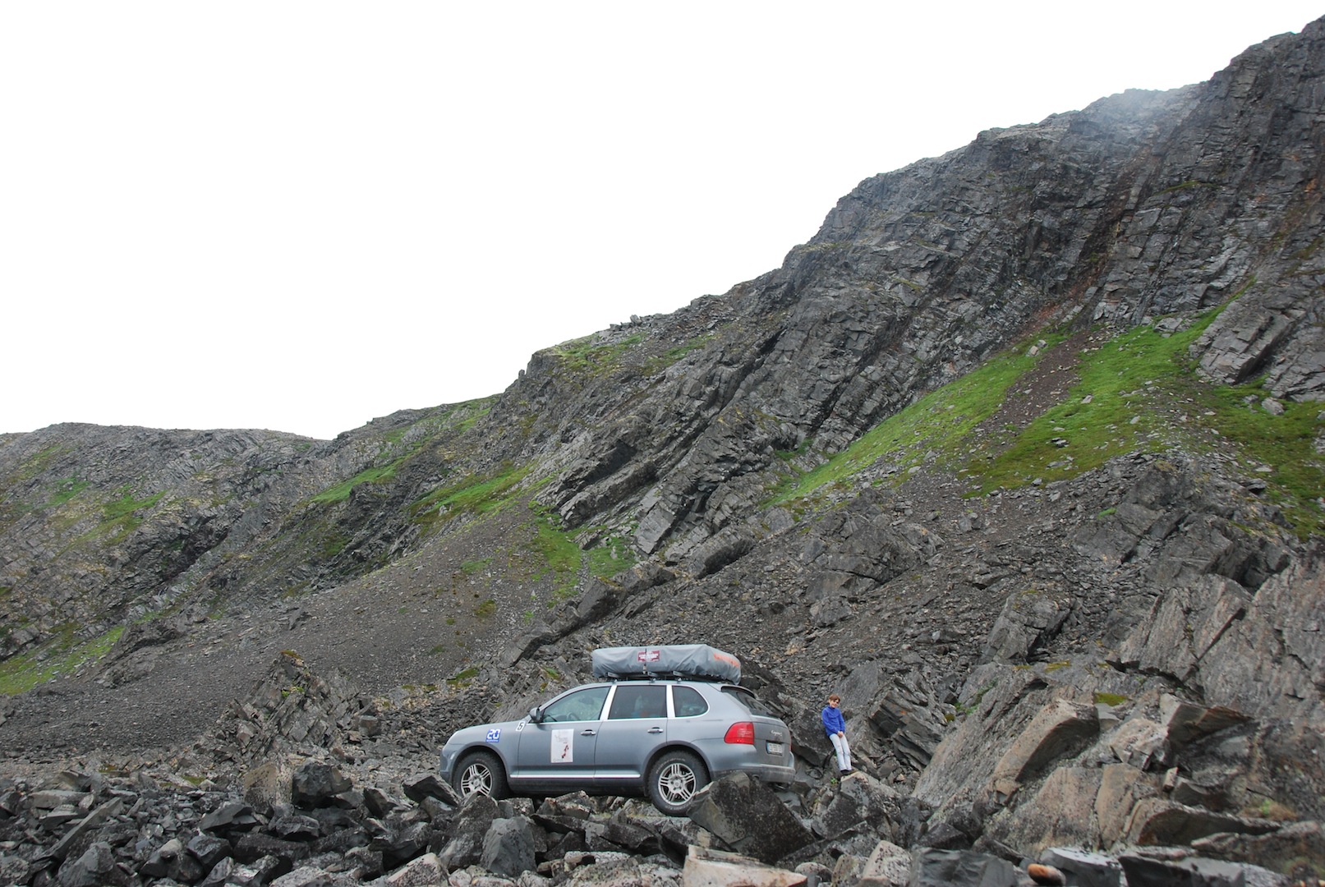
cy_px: 444
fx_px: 1216
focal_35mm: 33
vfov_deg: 40.1
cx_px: 662
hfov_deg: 57.2
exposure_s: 1/125
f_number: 9
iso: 400
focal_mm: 22
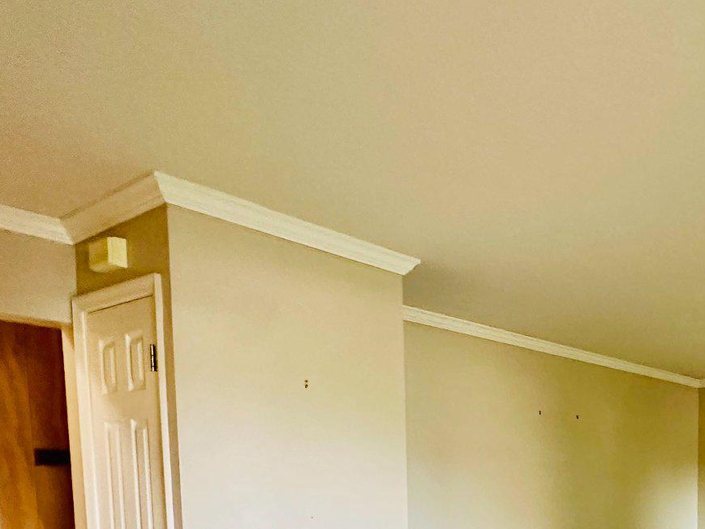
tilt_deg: -4.5
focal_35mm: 33
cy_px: 534
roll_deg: -0.9
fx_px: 672
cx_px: 739
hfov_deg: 44.8
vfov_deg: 38.0
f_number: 2.2
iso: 640
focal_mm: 2.22
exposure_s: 1/60
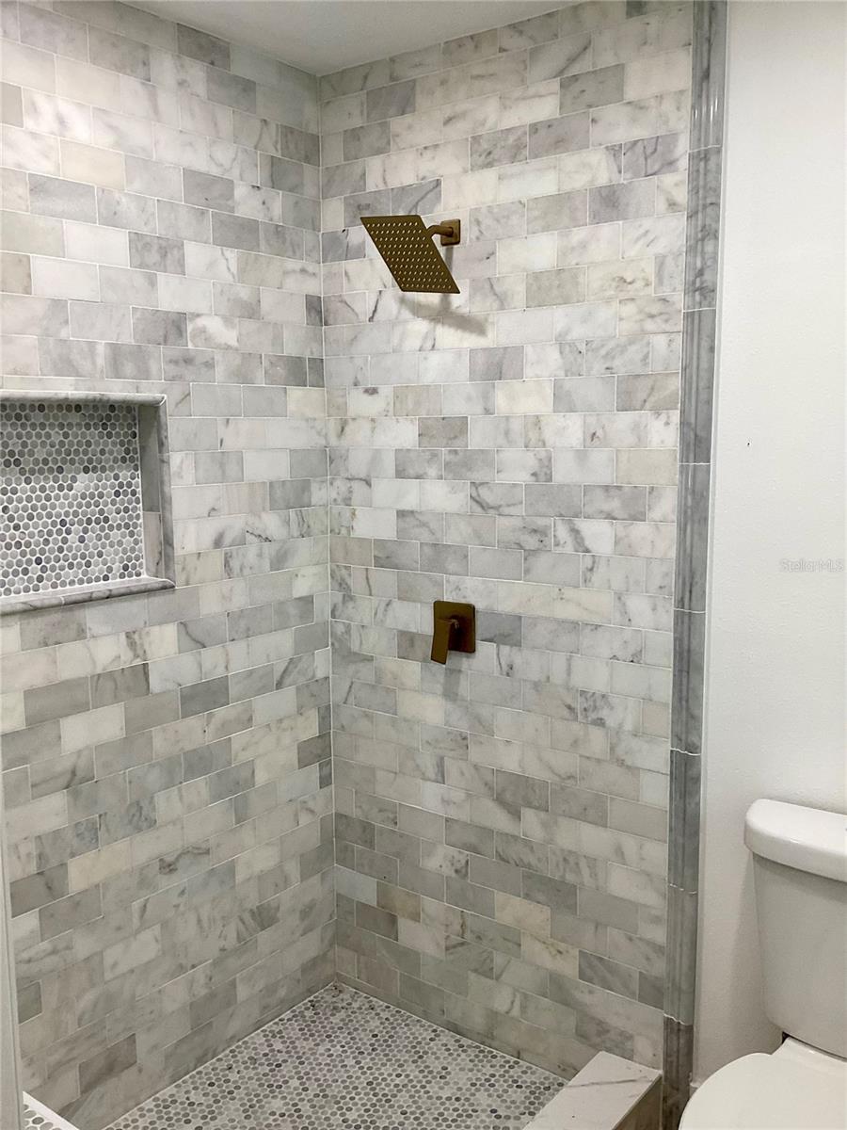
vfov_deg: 58.4
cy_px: 565
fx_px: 1011
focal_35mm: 31
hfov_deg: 45.4
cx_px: 424
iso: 80
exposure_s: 1/60
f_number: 2.4
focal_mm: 3.3
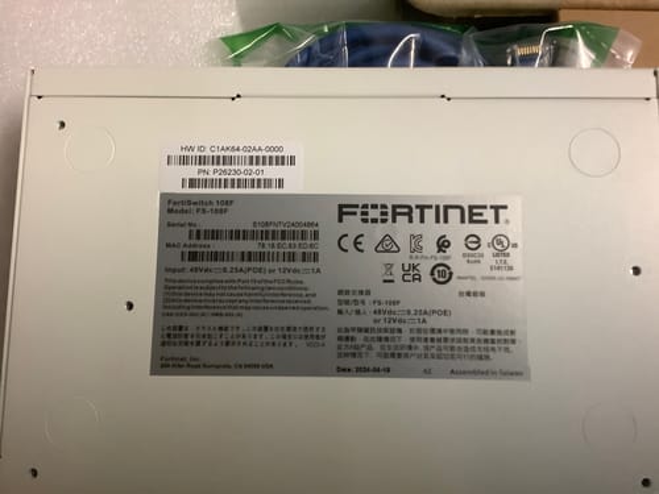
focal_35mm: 31
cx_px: 330
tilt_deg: -81.7
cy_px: 247
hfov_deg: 58.4
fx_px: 590
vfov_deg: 45.4
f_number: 2.4
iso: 320
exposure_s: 1/50
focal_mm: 3.3
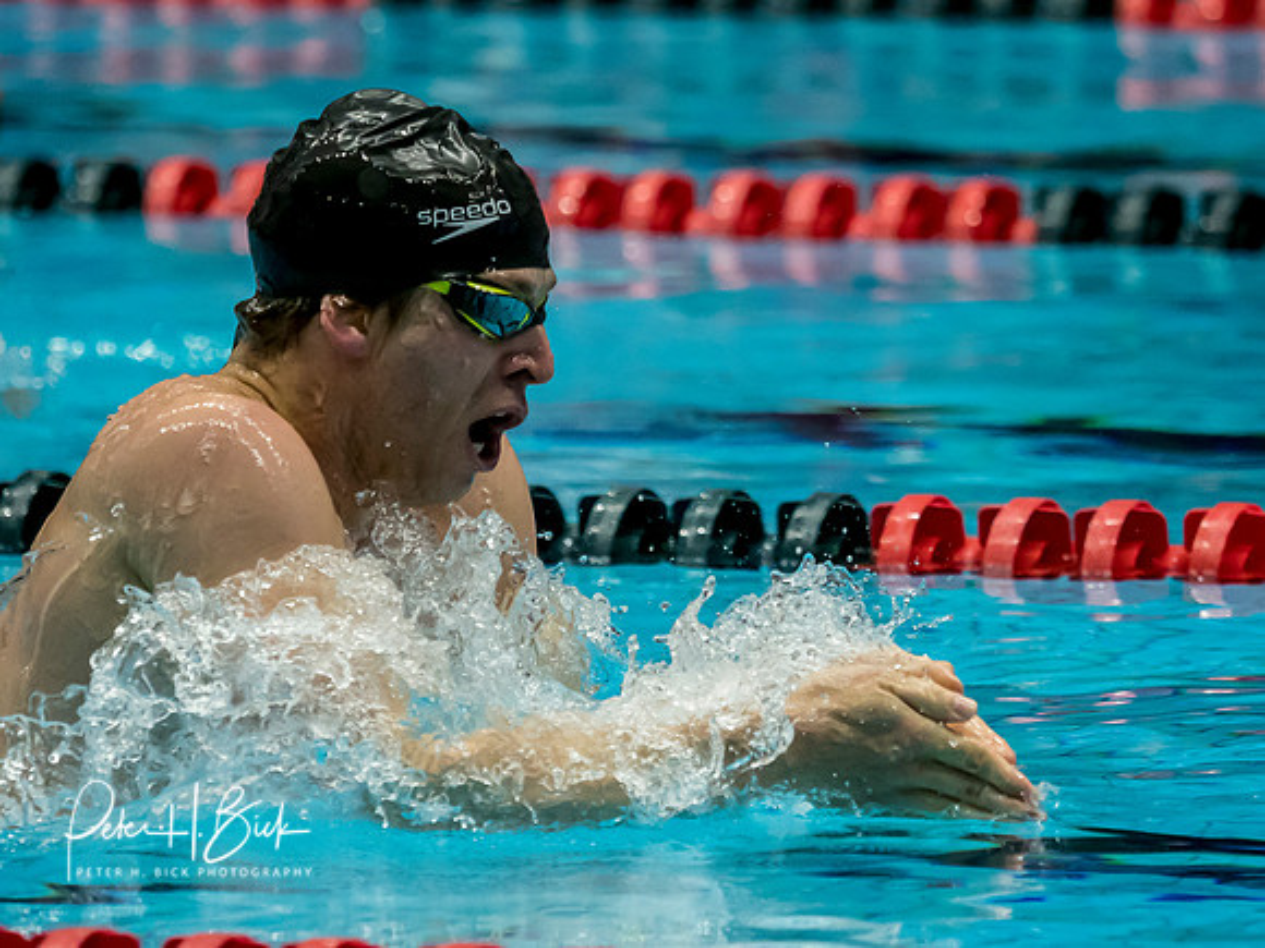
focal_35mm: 452
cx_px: 656
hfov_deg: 4.4
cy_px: 441
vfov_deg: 3.3
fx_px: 16536
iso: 2500
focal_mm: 150
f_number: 2.8
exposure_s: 1/1000
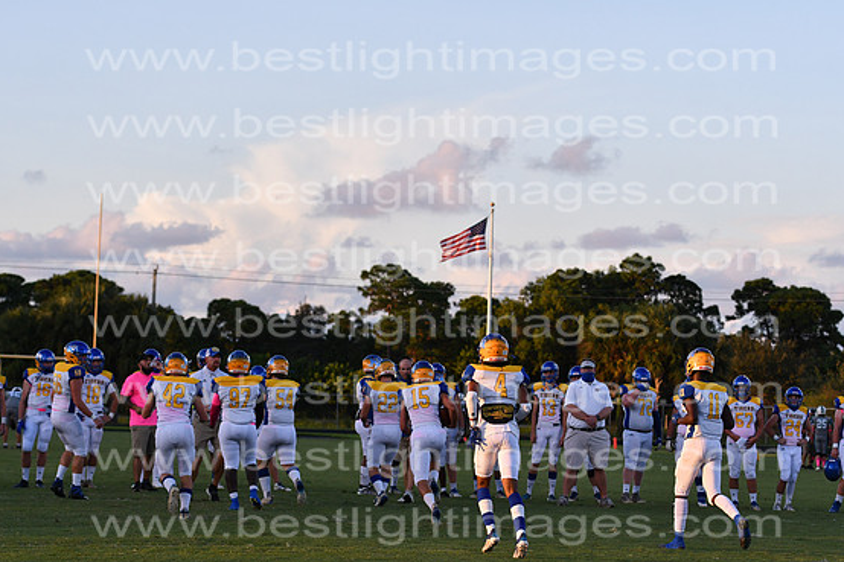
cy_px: 293
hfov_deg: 18.6
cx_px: 437
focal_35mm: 110
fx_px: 2578
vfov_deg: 12.4
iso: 640
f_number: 4
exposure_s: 1/2500
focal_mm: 70
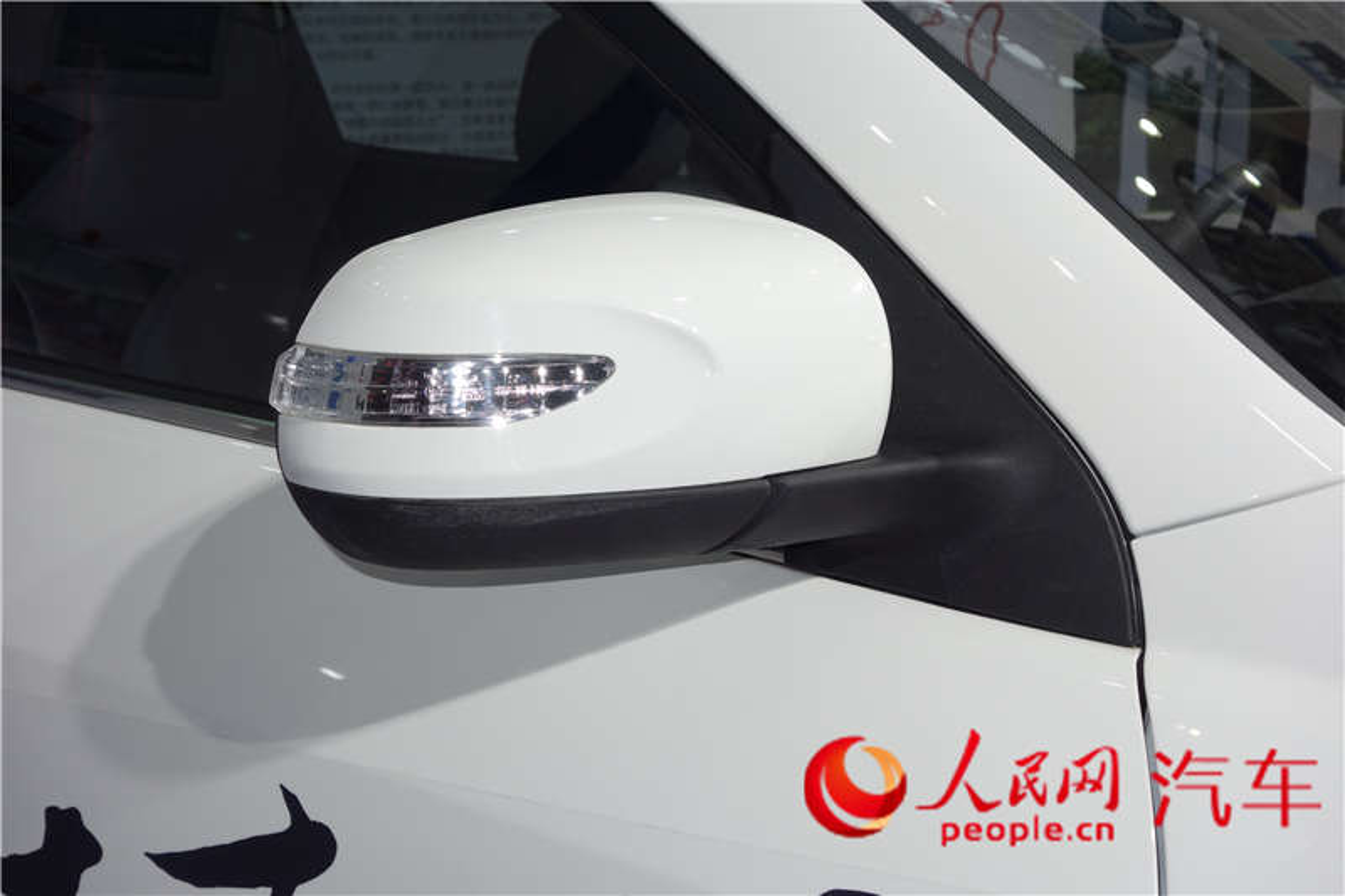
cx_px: 672
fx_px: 1905
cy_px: 448
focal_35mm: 51
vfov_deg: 26.5
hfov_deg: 38.9
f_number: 5.6
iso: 125
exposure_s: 1/125
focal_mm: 18.88
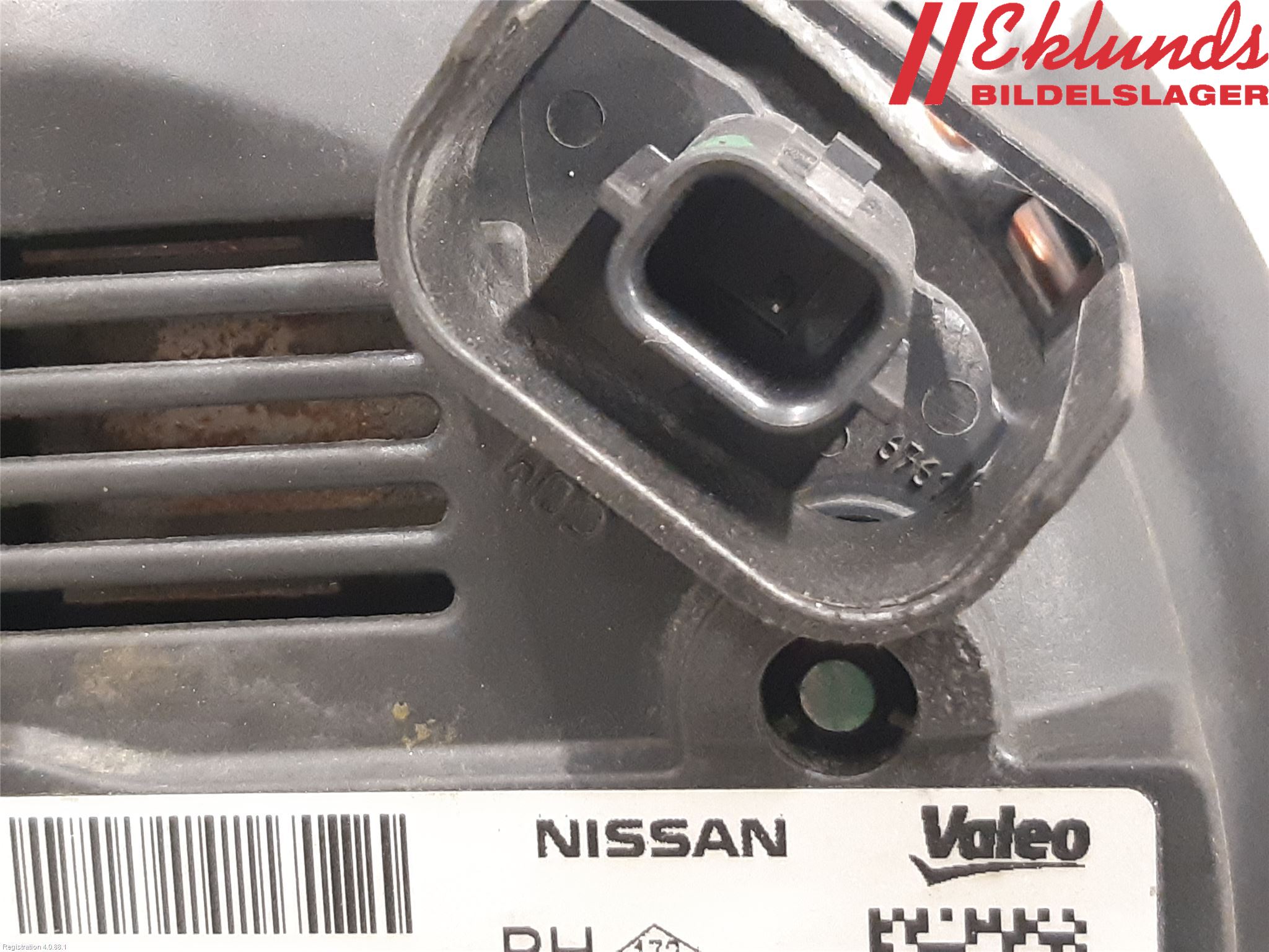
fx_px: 953
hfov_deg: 67.3
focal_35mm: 26
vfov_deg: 53.1
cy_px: 476
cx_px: 634
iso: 500
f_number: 1.7
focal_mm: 3.93
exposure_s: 1/25
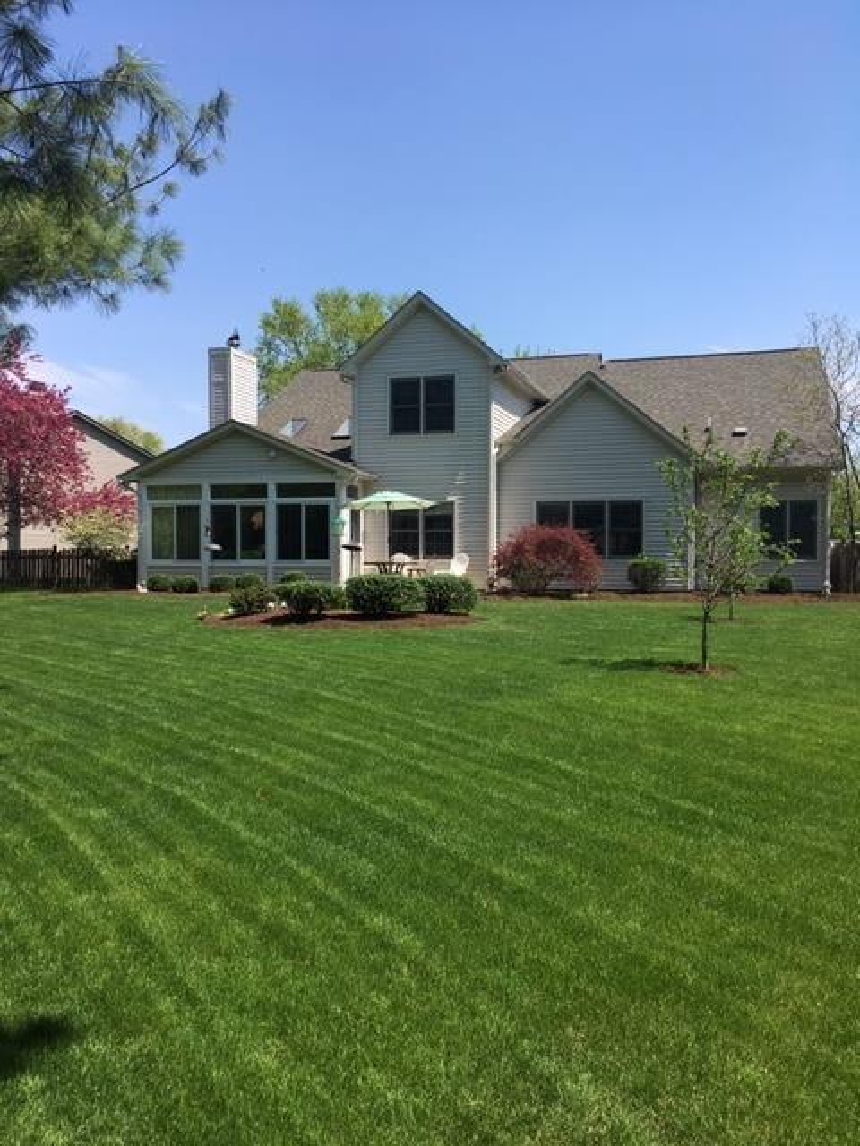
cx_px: 430
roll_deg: +0.3
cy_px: 573
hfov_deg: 48.2
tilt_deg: -0.8
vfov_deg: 61.7
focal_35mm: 29
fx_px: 961
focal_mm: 4.15
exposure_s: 1/1374
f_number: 2.2
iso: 25
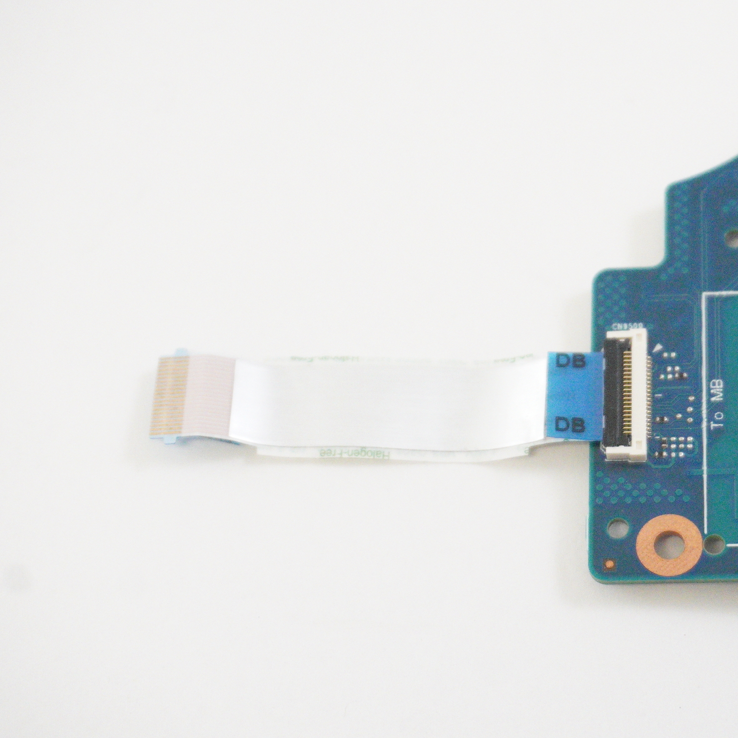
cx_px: 558
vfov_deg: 18.7
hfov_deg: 18.6
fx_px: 2236
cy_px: 342
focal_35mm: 93
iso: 8000
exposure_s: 1/250
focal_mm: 43
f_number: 6.3
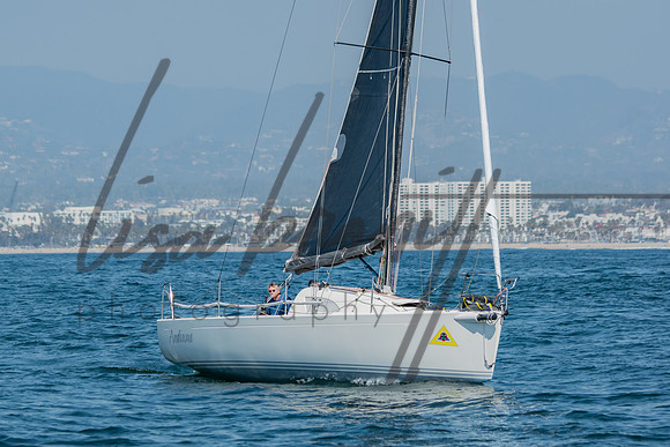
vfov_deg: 4.6
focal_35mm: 296
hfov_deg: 6.9
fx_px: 5517
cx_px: 322
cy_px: 223
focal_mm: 185
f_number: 5.6
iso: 100
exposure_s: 1/500
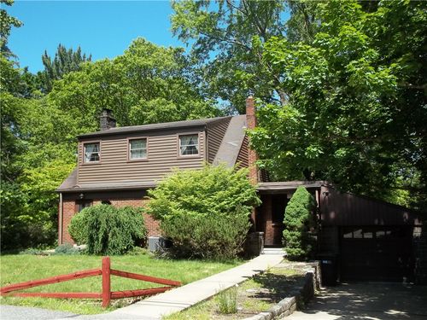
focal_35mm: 33
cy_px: 160
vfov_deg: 42.9
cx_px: 214
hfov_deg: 55.4
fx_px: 407
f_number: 3.3
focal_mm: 5.9
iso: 64
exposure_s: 1/400
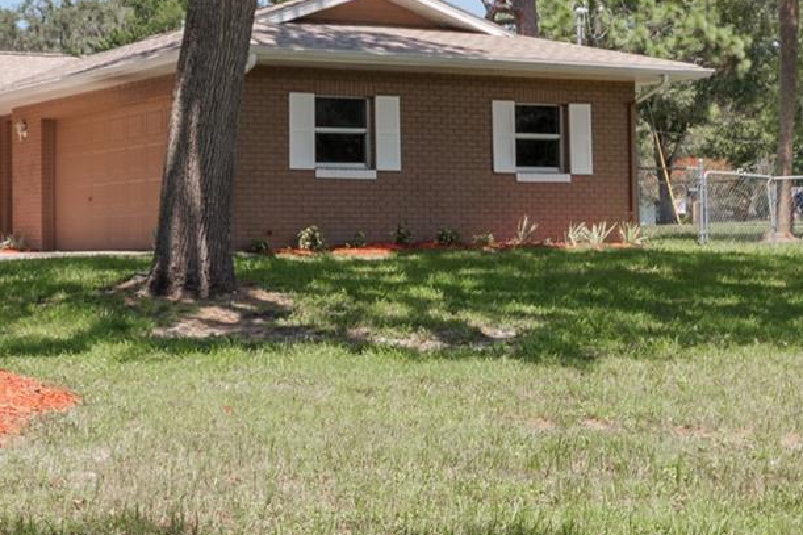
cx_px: -43
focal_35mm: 76
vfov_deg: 17.9
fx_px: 1695
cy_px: 202
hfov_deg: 25.1
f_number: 8
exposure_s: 1/1250
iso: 640
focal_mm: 28
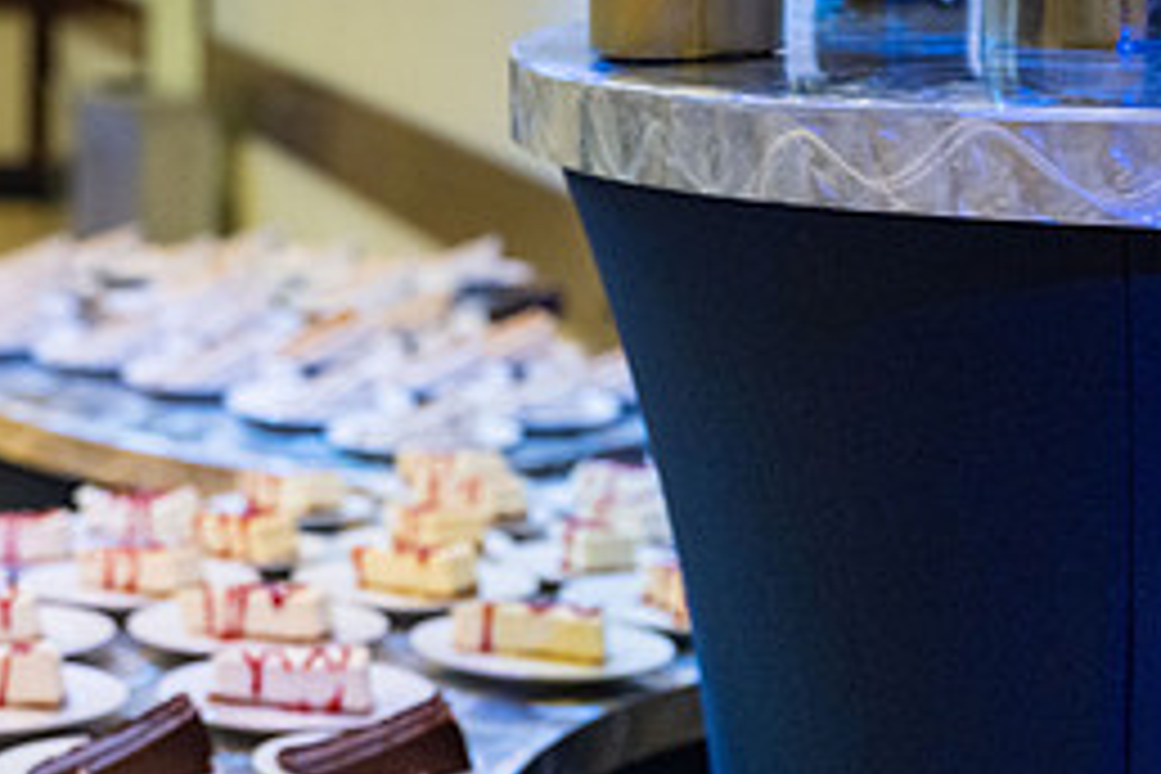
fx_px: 3483
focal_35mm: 108
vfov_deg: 12.6
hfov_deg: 18.9
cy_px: 614
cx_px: 356
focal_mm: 48
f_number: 2.8
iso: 2000
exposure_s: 1/125
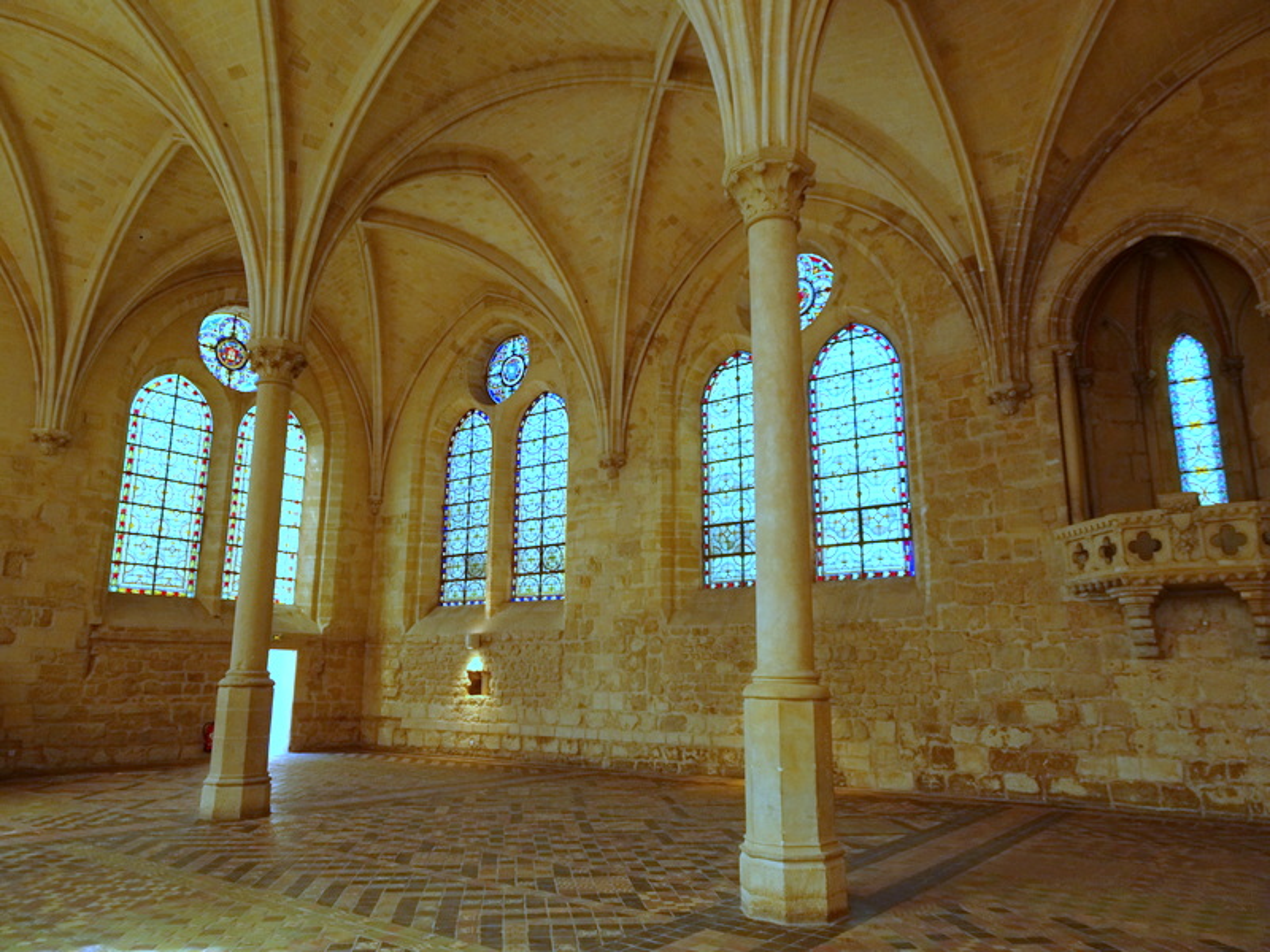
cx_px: 635
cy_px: 476
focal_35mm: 24
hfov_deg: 71.6
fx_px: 881
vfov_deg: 56.8
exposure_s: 1/30
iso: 160
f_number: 3.5
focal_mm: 4.1
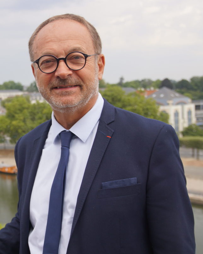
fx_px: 481
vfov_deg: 29.6
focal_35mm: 64
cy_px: 126
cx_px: 36
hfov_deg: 23.4
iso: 100
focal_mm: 30
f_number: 4
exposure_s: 1/250
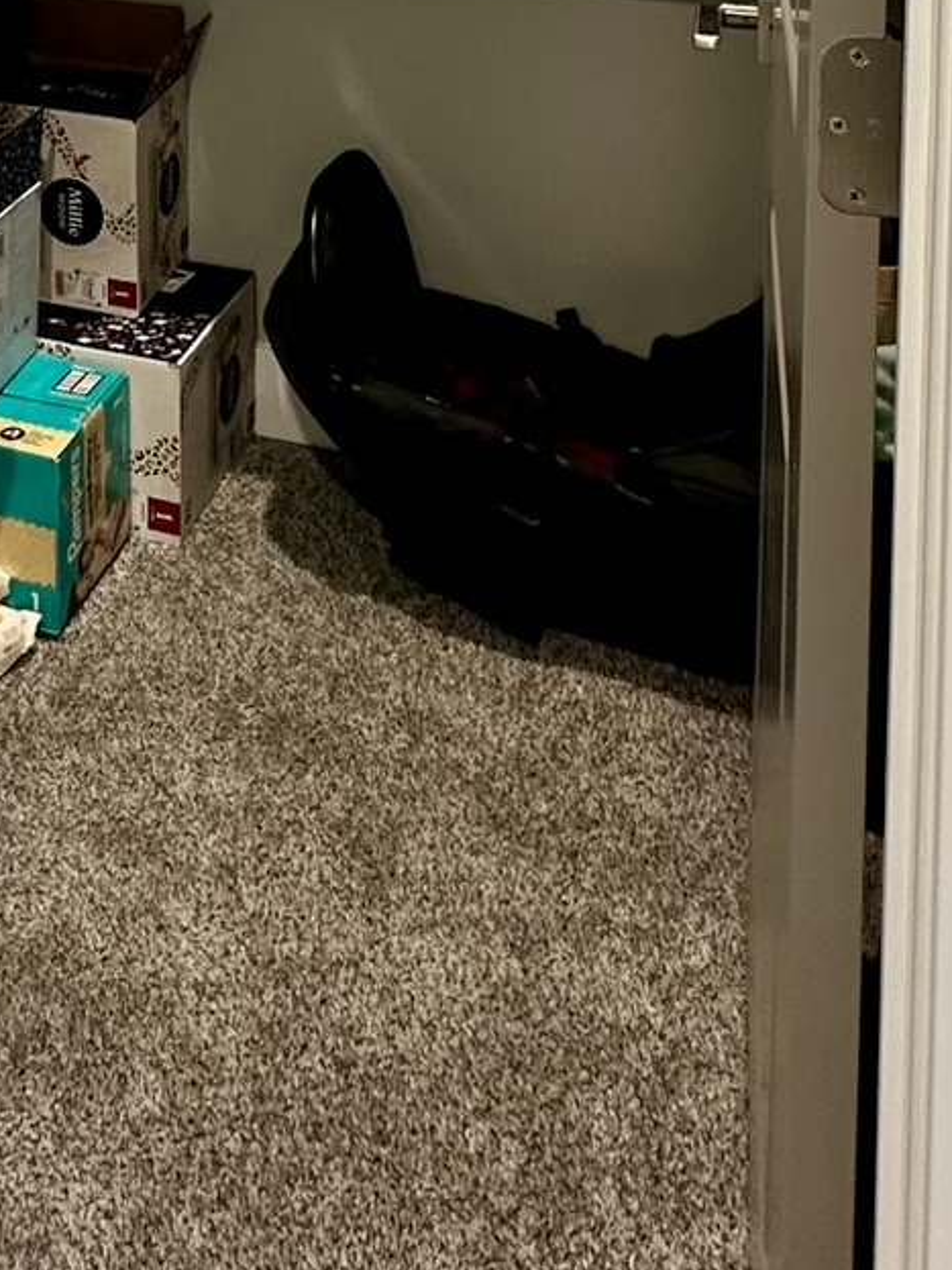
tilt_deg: -4.2
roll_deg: +0.3
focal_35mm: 46
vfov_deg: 32.6
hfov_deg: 30.3
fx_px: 1687
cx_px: 116
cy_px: -320
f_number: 2.2
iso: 200
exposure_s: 1/60
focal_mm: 2.22
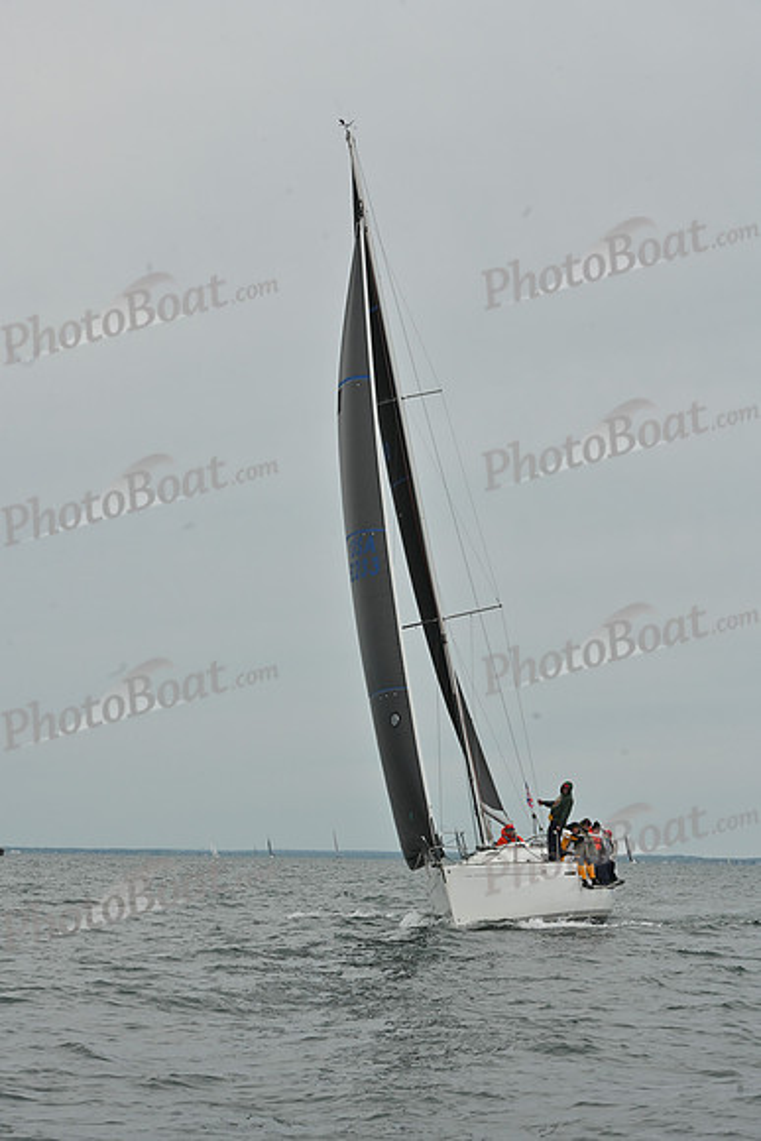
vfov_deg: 18.3
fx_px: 3549
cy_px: 570
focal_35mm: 112
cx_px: 380
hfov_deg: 12.2
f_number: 13
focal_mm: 112
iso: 320
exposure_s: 1/1000
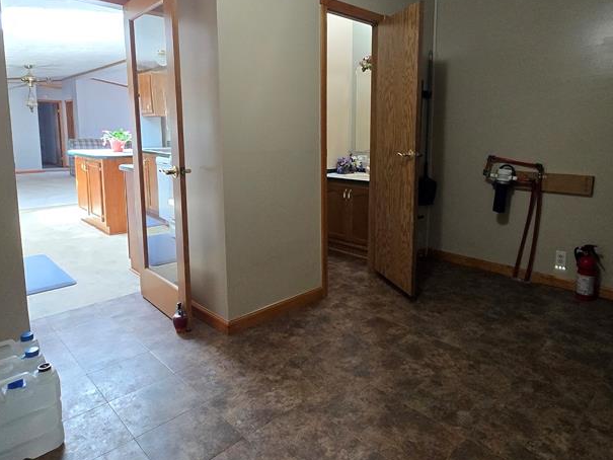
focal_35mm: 22
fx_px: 390
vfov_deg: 60.5
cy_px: 181
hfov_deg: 76.3
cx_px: 321
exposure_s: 1/60
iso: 400
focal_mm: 1.7
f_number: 2.2
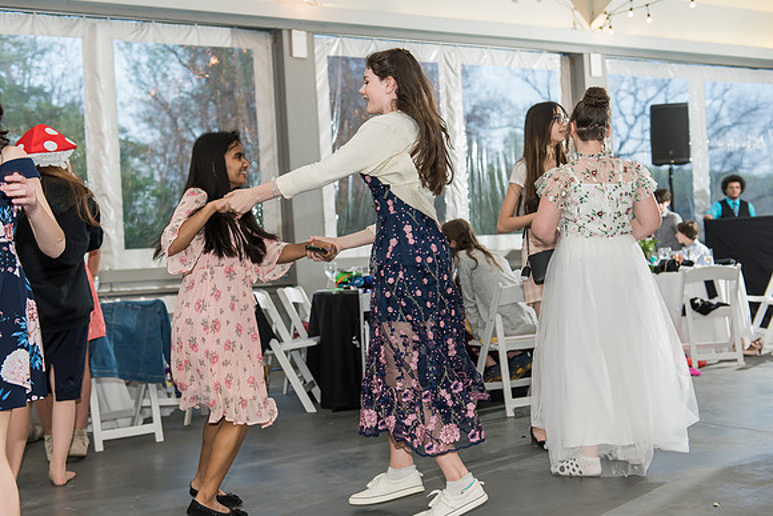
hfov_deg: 44.5
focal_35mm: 44
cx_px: 386
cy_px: 258
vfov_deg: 30.5
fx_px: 945
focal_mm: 44
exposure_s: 1/100
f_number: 3.5
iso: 800
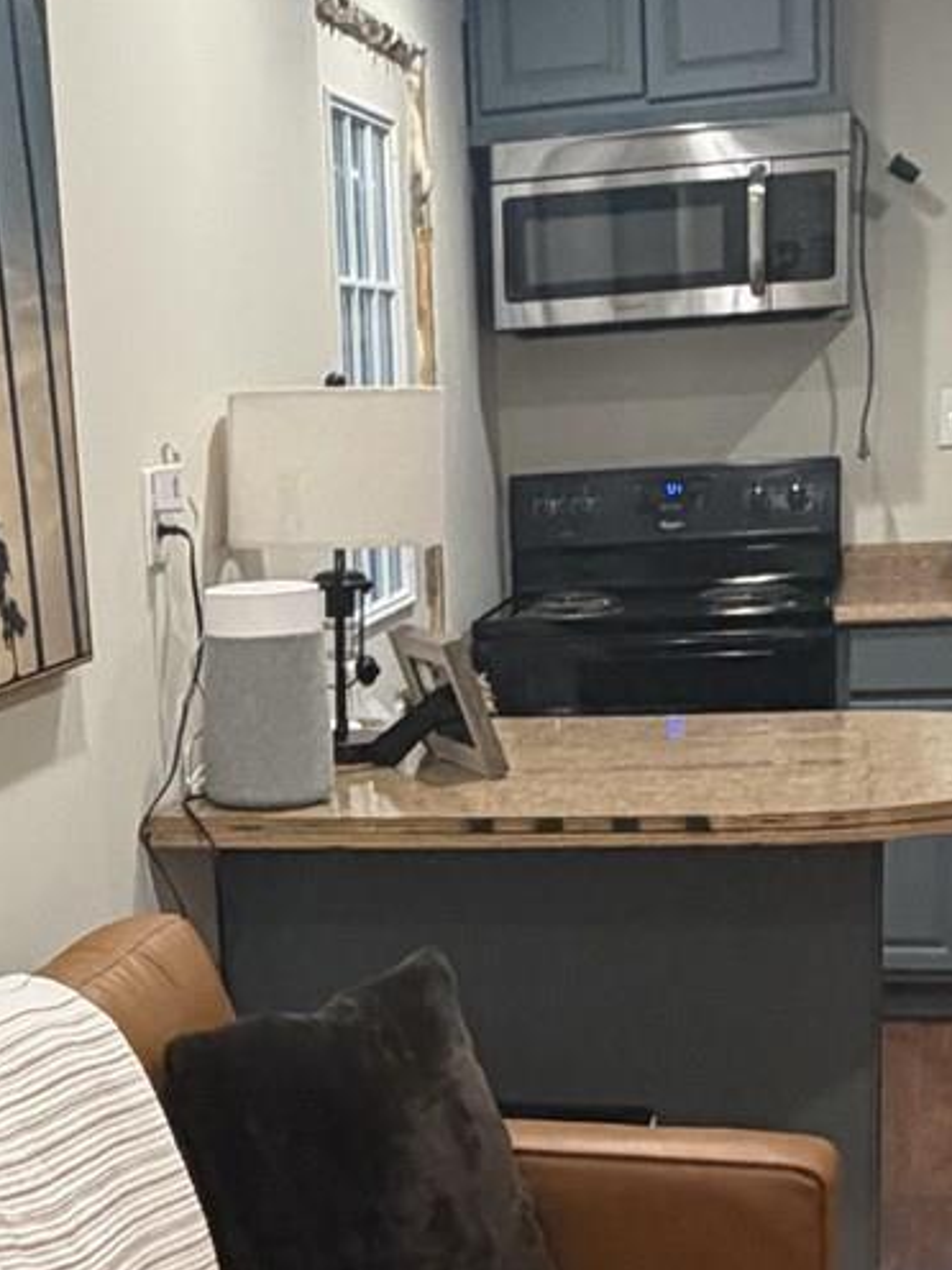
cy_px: 1006
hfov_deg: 22.2
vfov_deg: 29.2
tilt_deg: -14.5
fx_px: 2383
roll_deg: +3.2
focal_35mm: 65
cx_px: 154
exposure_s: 1/60
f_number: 2.2
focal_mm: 2.22
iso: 320
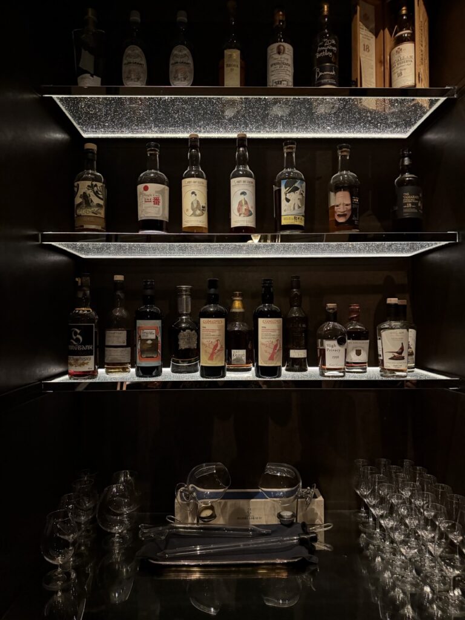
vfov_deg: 71.6
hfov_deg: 56.8
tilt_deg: +1.1
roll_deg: -0.6
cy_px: 310
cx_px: 232
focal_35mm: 24
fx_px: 430
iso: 1600
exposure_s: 1/30
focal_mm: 6.76
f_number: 1.78
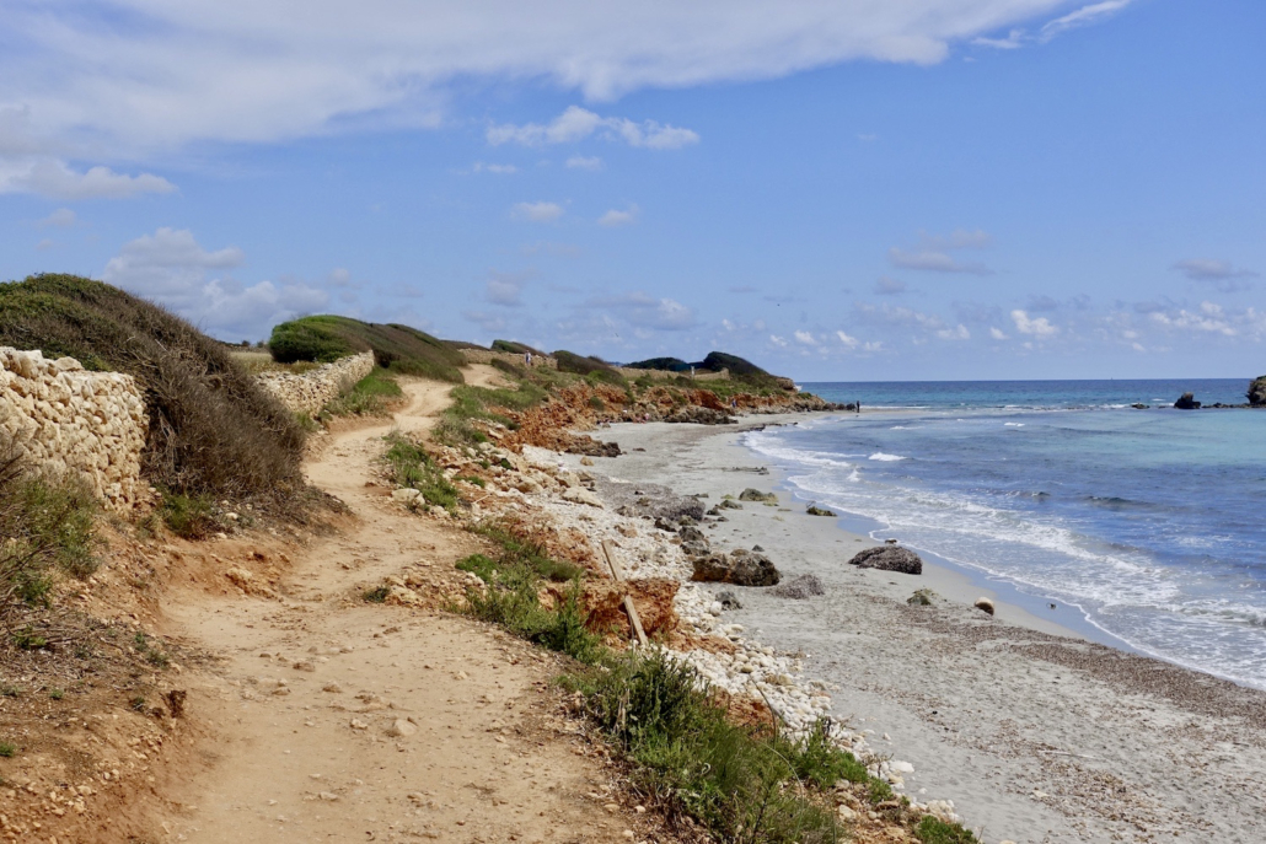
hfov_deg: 45.4
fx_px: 1512
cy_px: 422
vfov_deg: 31.2
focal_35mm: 43
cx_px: 633
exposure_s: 1/125
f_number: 5.6
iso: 125
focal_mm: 15.94
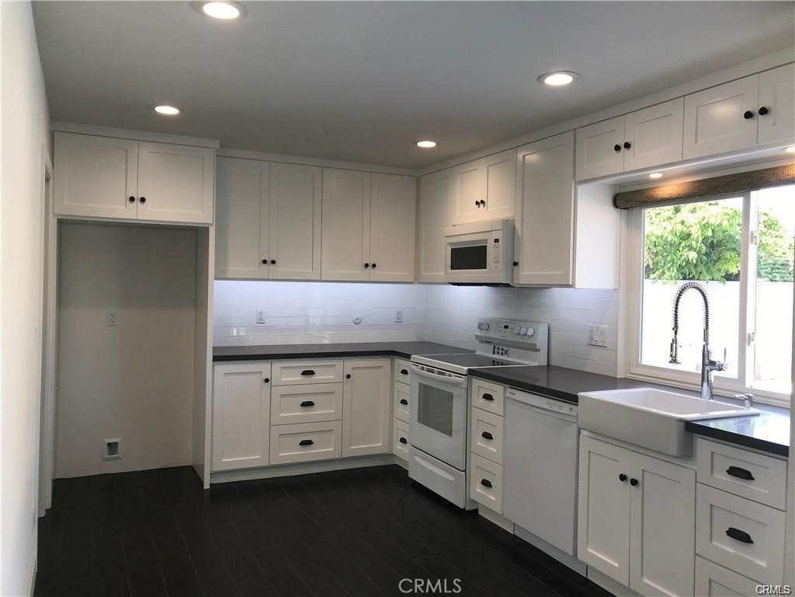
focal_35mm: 28
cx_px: 398
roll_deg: -1.8
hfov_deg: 63.4
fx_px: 643
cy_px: 298
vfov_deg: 49.7
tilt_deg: -1.9
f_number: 1.8
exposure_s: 1/60
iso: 25
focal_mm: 3.99
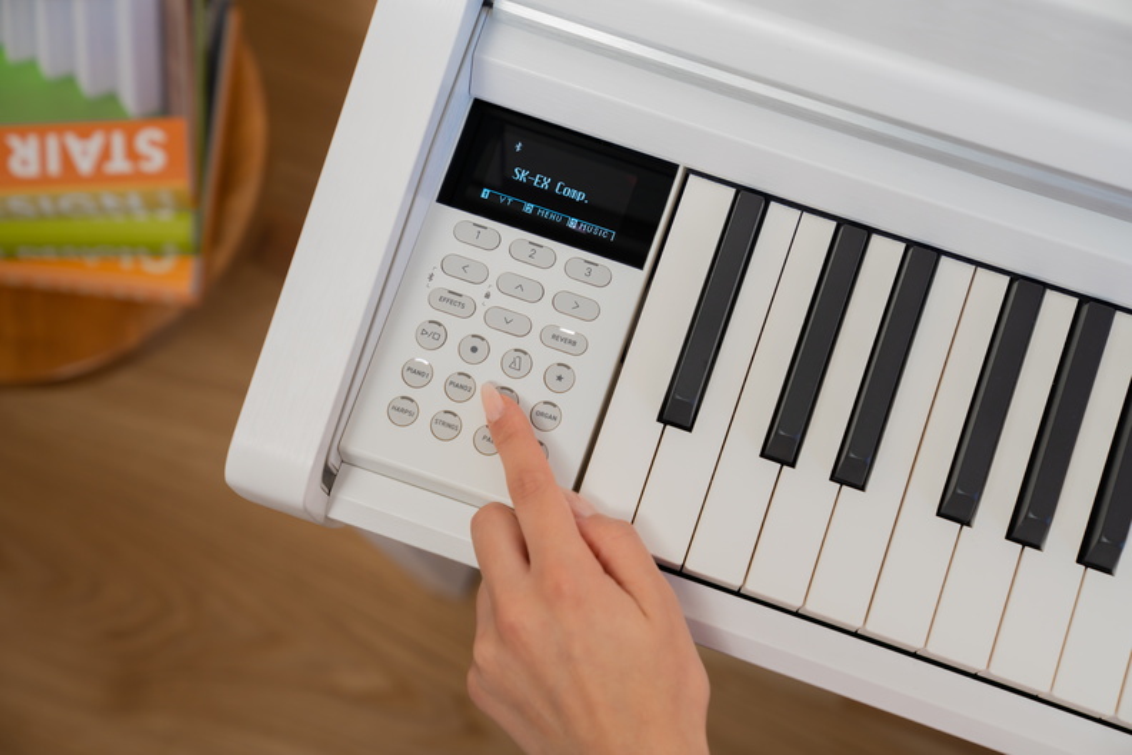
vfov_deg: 20.6
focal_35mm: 66
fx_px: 2075
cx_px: 566
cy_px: 378
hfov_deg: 30.5
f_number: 4
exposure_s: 1/60
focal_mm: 66
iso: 250
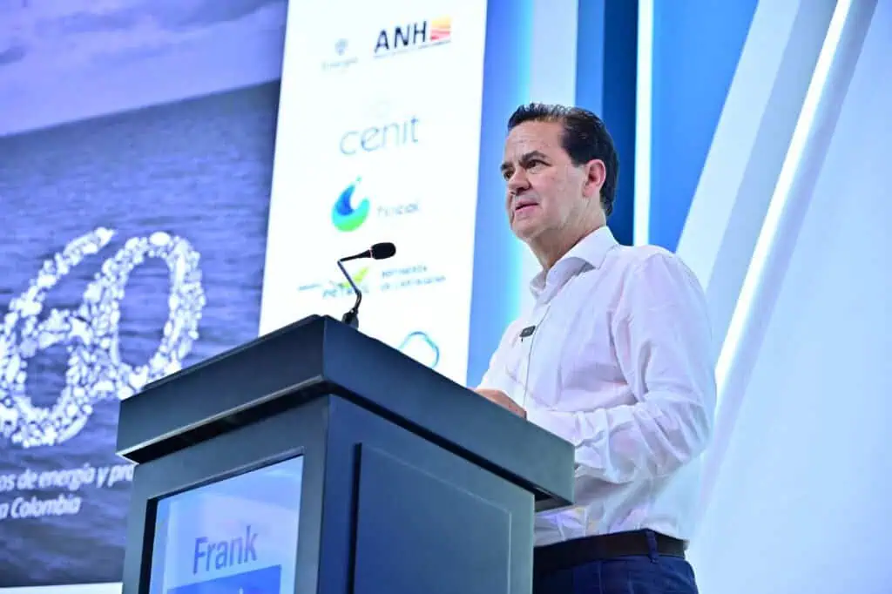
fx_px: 1734
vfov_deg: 19.4
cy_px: 297
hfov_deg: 28.9
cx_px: 446
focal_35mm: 70
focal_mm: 70
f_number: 4
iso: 1000
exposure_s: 1/200
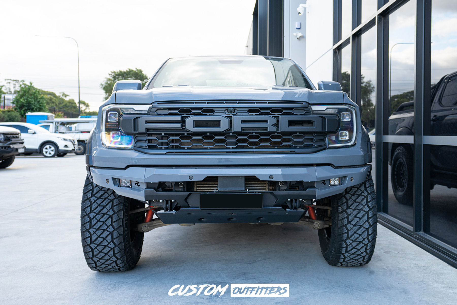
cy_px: 152
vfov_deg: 43.6
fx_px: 381
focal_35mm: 30
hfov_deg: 61.9
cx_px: 228
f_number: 4
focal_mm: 30
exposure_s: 1/60
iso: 160
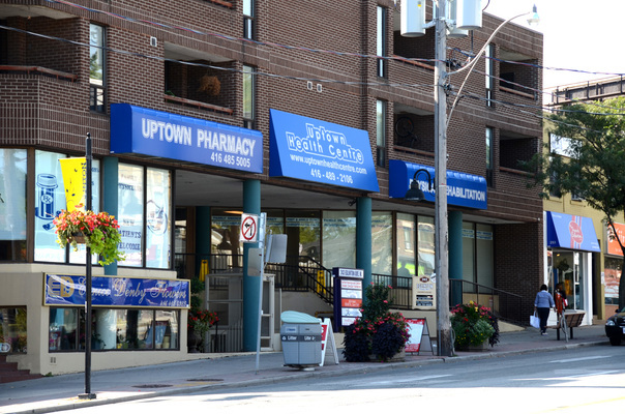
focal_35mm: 98
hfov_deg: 21.0
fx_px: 1689
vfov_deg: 14.0
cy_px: 207
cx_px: 312
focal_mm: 65
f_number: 5
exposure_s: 1/200
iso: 100
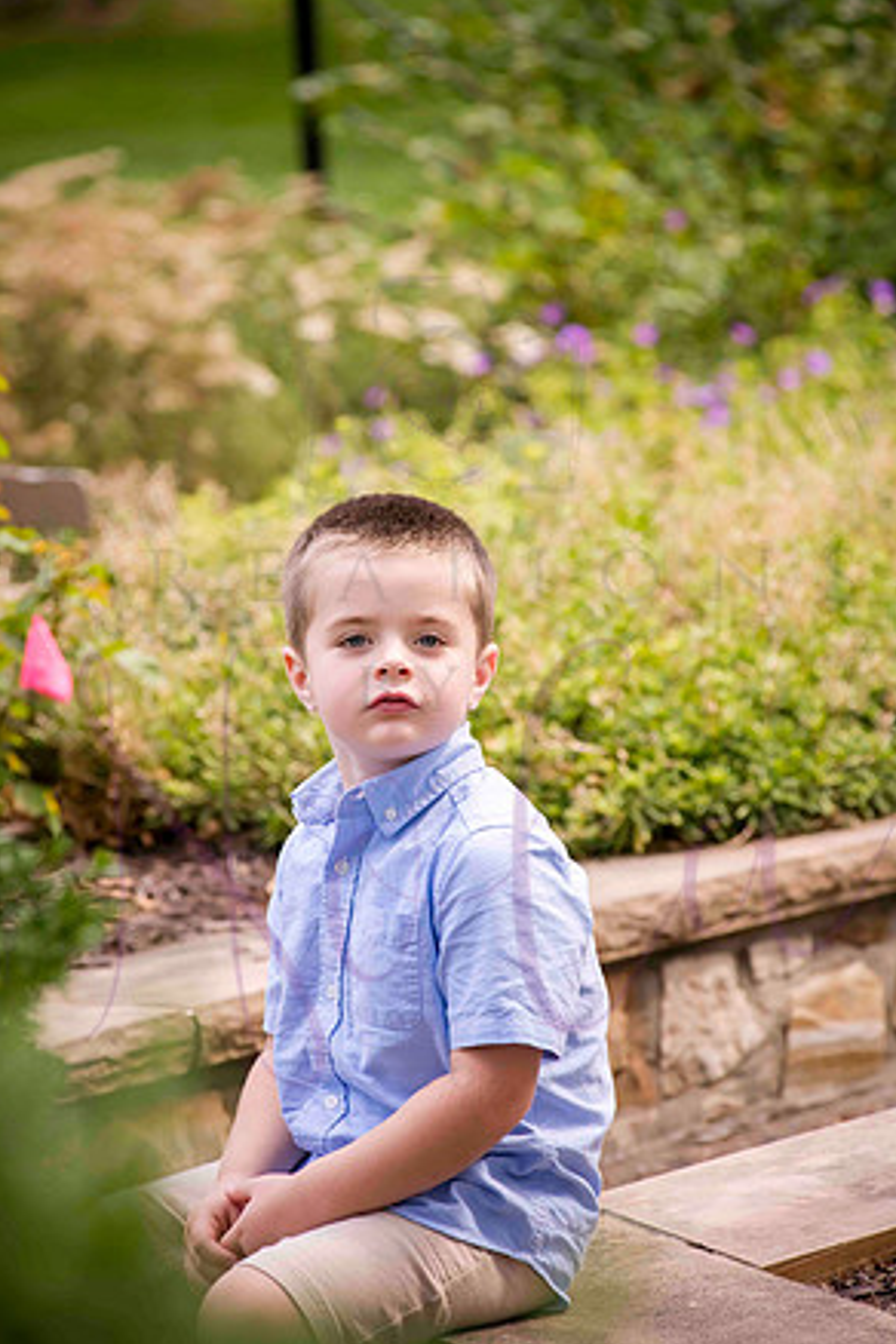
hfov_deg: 7.2
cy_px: 684
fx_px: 7093
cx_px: 451
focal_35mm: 190
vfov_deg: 10.8
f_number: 7.1
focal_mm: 185
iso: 400
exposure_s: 1/320
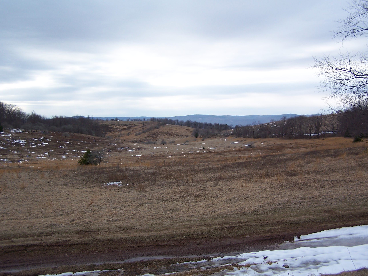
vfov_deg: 37.7
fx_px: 404
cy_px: 138
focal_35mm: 38
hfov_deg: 49.0
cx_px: 184
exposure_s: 1/400
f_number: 2.8
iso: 80
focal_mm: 6.3
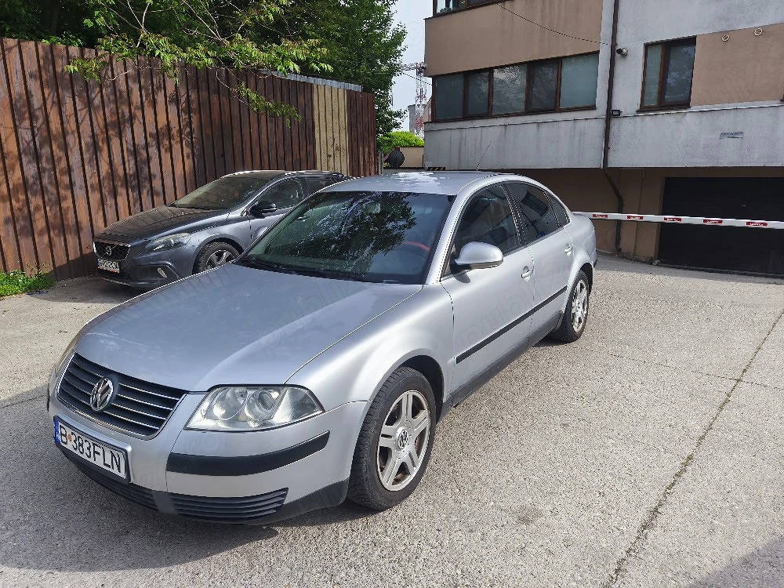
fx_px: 521
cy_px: 294
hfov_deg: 73.9
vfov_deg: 58.9
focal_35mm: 23
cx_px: 392
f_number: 1.65
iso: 50
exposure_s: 1/238
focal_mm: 6.18
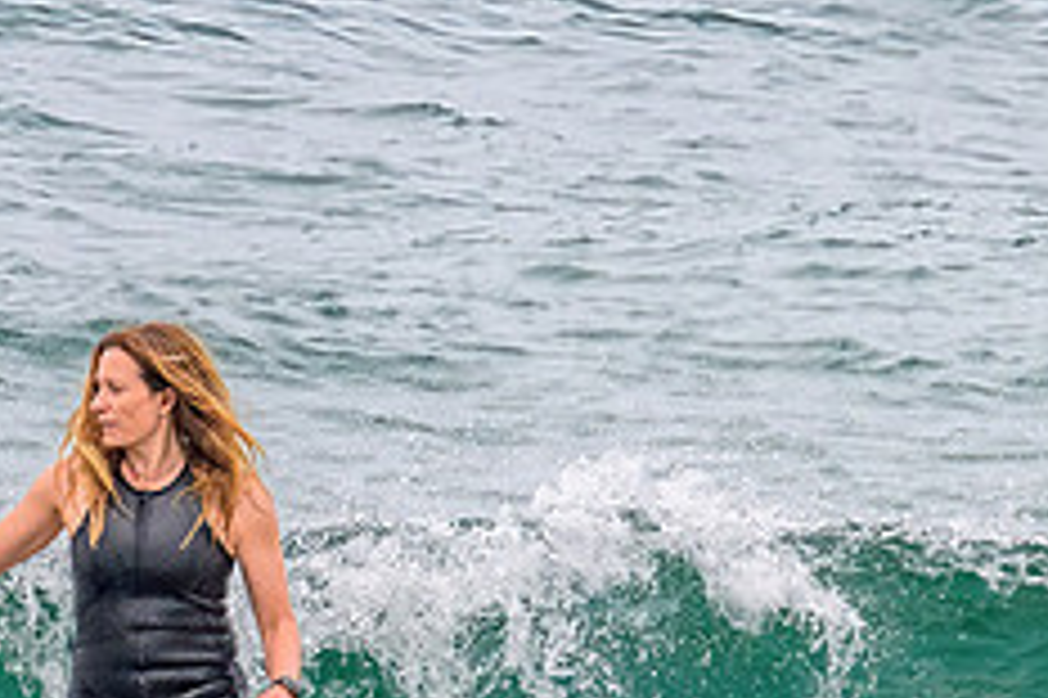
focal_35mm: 2497
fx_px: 72637
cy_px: 606
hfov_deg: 0.8
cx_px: 568
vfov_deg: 0.5
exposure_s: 1/2000
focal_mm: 800
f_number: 11
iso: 1250
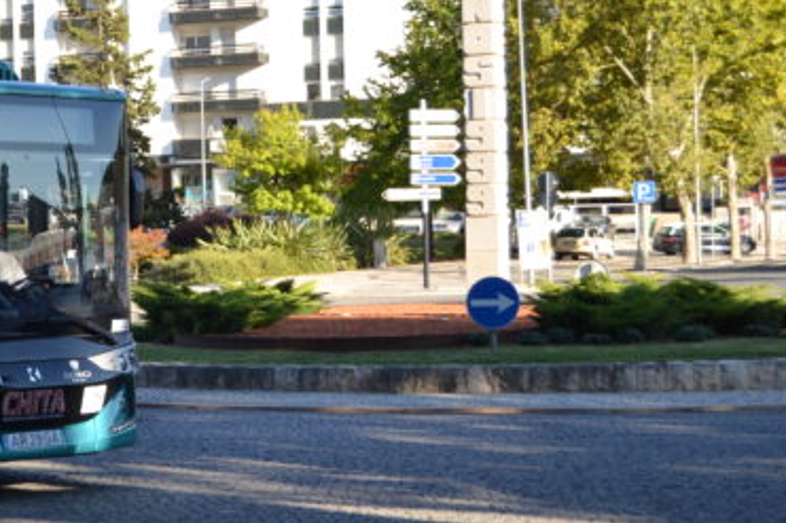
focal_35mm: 94
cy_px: 239
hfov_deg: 21.0
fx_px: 2052
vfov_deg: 14.5
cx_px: 13
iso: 100
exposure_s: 1/200
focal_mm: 31
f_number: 5
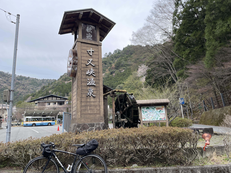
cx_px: 116
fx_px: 174
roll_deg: +1.3
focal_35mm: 26
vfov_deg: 53.1
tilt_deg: +14.7
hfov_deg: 67.3
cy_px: 86
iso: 32
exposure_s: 1/988
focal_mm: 4.2
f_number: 1.6
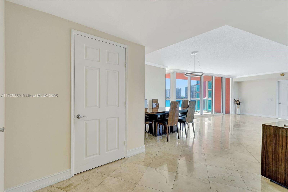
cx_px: 144
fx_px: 132
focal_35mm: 16
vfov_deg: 72.1
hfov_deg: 95.0
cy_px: 96
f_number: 13
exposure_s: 1/20
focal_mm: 16.5
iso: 640
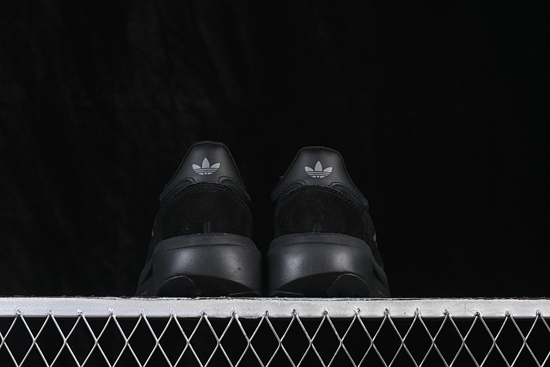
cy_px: 184
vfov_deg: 18.2
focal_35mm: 75
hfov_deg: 27.0
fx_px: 1146
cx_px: 275
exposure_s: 1/60
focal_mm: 50
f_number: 6.3
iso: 160
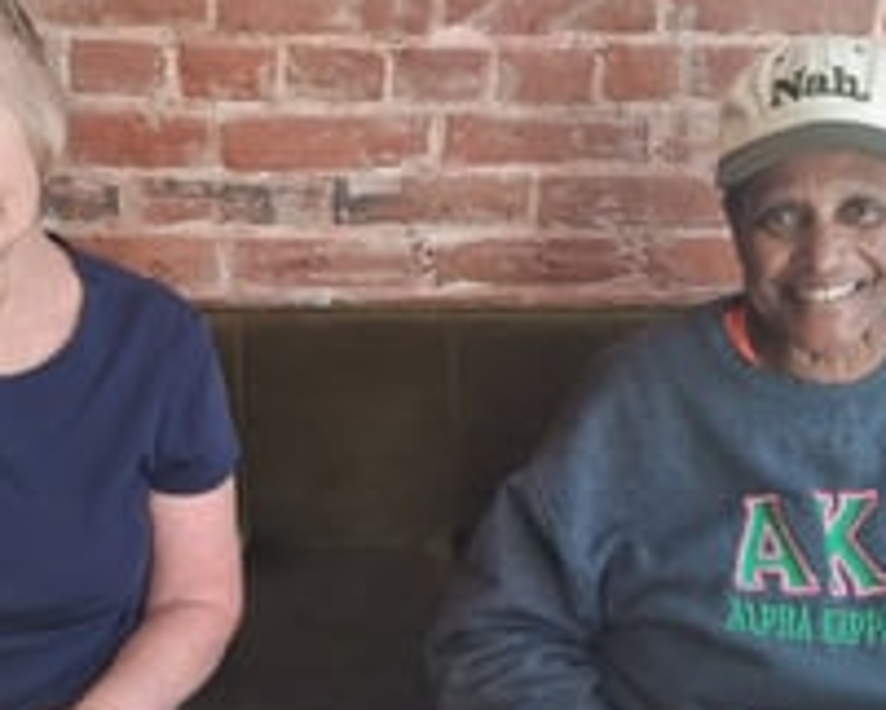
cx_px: 331
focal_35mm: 63
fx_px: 1653
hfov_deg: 29.9
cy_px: 507
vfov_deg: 24.0
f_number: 1.8
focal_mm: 4
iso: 64
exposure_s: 1/120
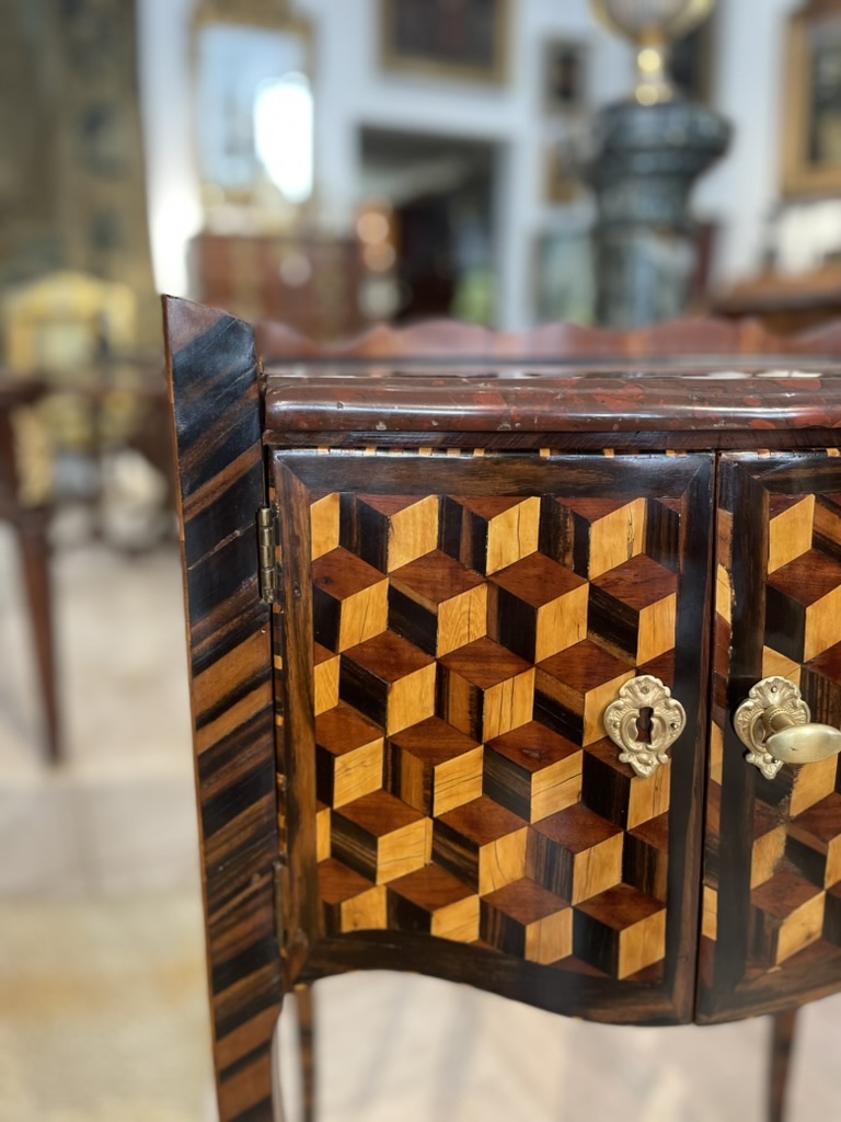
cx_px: 420
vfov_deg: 67.3
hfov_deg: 53.1
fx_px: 842
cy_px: 561
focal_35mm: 26
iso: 160
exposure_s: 1/50
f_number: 1.6
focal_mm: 4.2
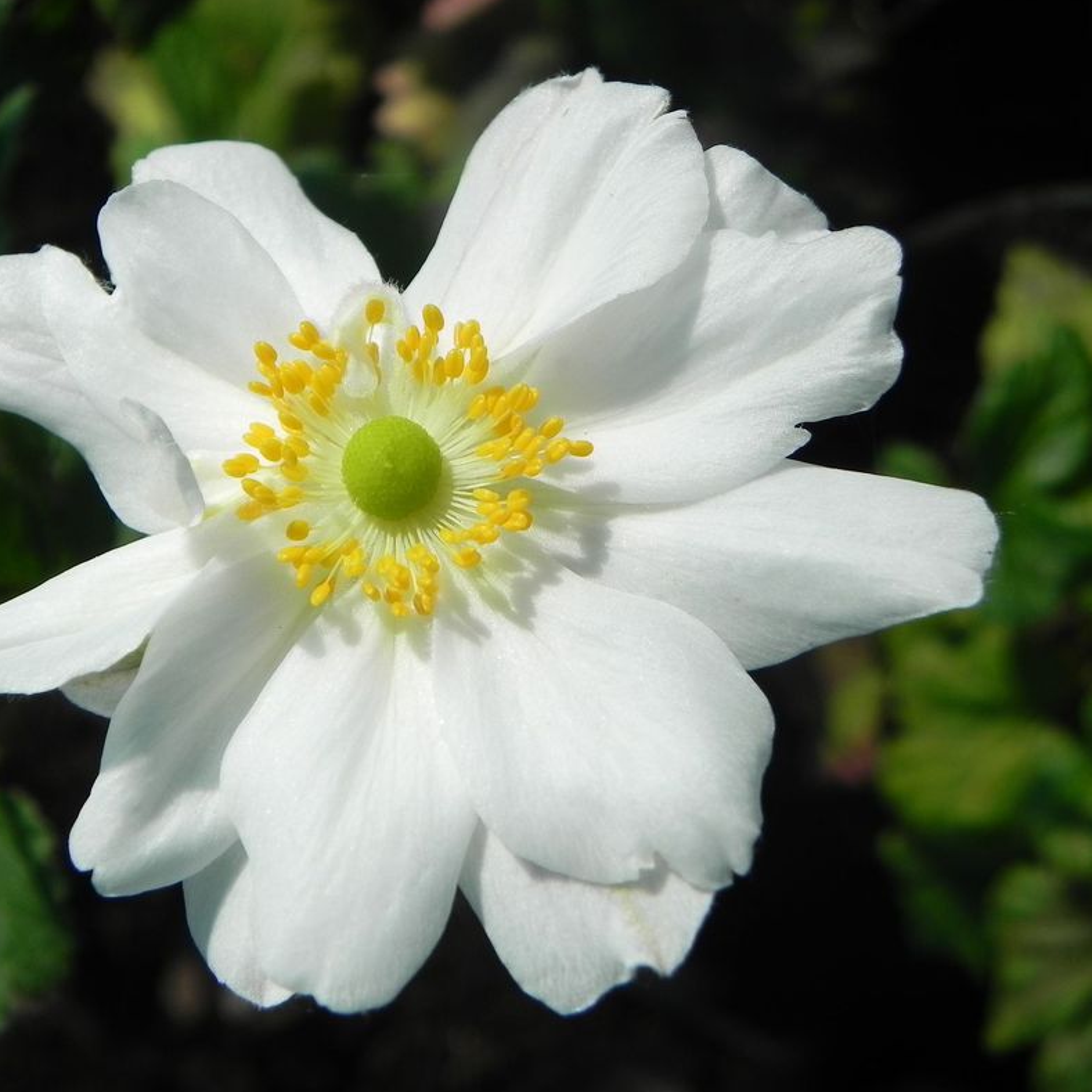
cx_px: 358
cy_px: 548
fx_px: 1963
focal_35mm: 55
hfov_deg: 30.8
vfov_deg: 31.1
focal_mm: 8.2
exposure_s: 1/1600
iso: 160
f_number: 3.2
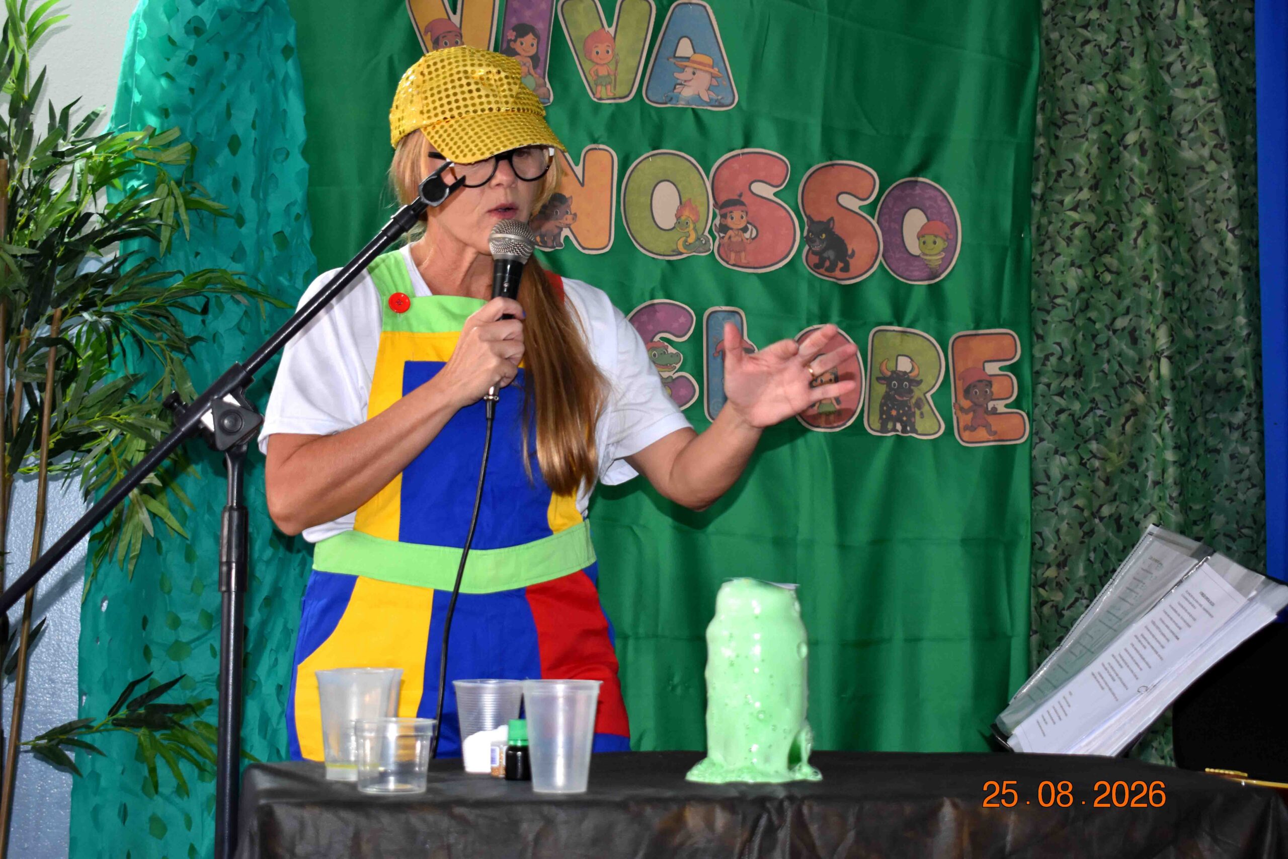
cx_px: 644
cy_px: 430
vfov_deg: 22.6
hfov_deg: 33.4
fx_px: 2147
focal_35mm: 60
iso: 800
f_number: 4.8
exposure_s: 1/125
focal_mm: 40
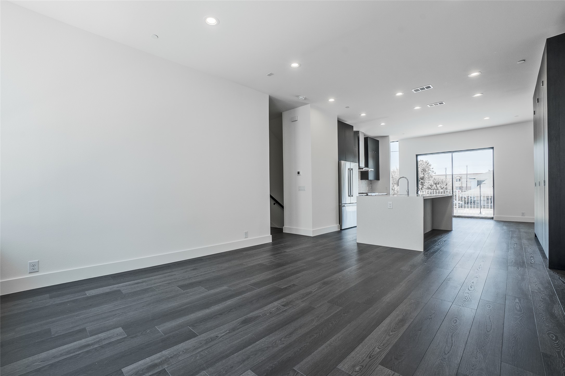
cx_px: 282
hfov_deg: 100.4
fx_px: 235
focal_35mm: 15
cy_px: 188
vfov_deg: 77.3
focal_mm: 10
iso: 200
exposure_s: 1/2.5
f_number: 11
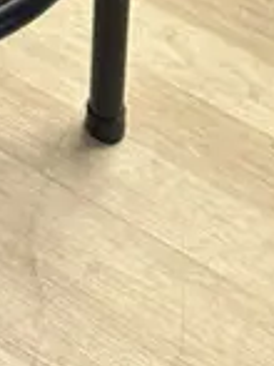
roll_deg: -3.8
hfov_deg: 8.0
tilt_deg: -32.9
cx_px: -448
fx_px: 1765
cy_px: -530
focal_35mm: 167
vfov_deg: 10.2
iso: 250
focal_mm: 6.86
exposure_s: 1/50
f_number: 1.78
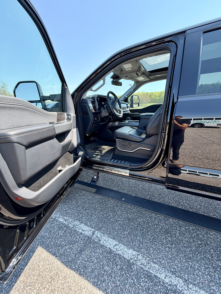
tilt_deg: -17.6
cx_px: 110
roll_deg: +1.4
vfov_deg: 102.1
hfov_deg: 85.7
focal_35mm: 14
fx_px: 119
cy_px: 147
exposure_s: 1/502
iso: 50
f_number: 2.2
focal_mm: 2.22
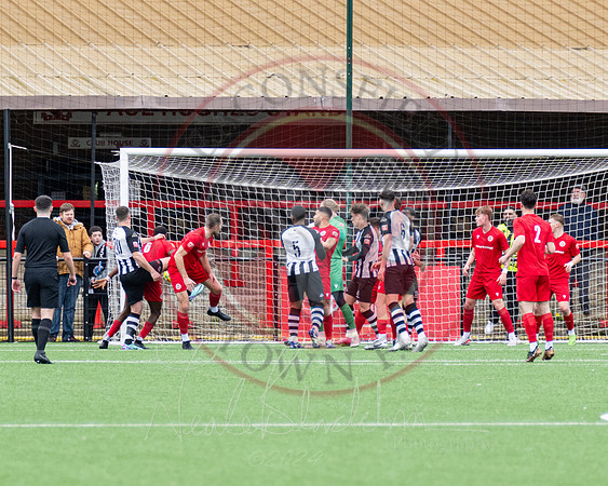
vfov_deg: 3.5
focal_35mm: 441
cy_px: 226
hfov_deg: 4.4
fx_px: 7930
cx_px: 247
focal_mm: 200
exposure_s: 1/1250
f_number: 4
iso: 800
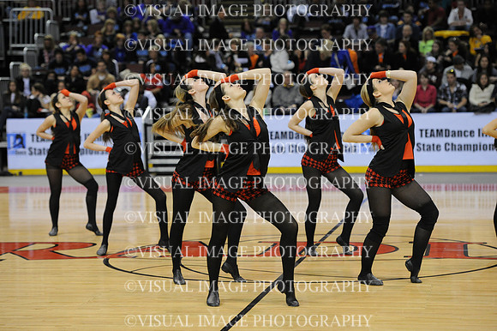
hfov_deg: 19.5
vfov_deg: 13.0
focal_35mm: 105
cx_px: 248
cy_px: 166
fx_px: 1449
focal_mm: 105
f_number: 3.2
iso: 5000
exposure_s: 1/640
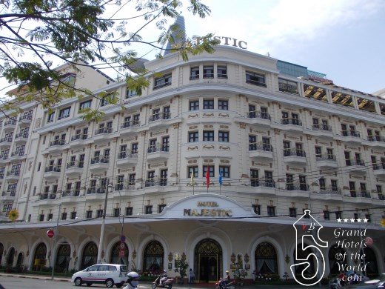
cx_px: 192
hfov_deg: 63.4
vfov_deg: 49.7
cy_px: 144
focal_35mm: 28
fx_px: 311
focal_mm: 4
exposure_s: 1/400
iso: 80
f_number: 5.4
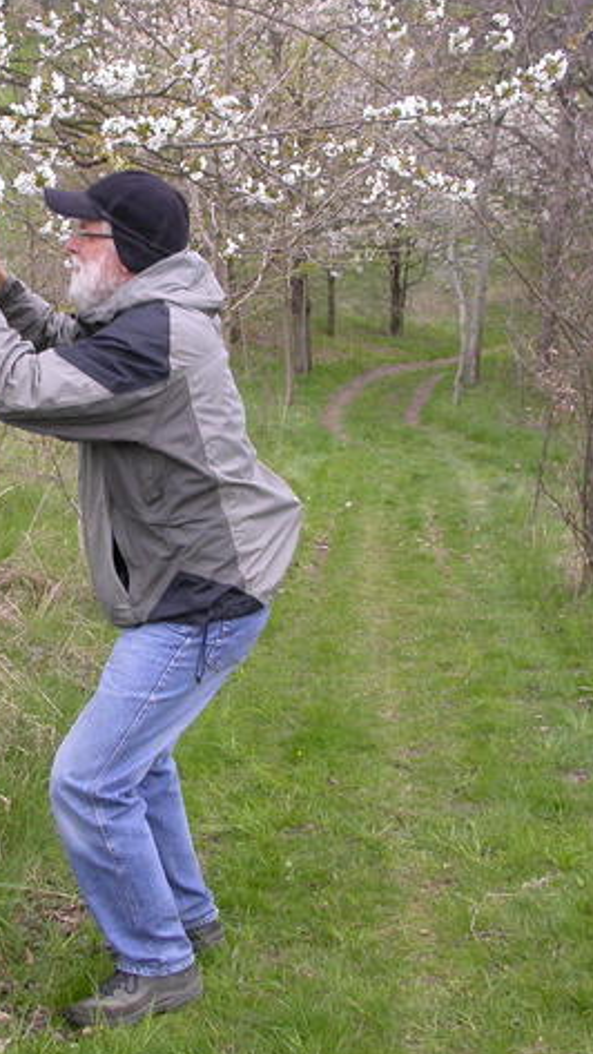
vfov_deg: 37.2
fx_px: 1566
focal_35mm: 56
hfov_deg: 20.9
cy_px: 530
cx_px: 42
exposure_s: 1/121
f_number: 4.2
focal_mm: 7.85
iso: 100
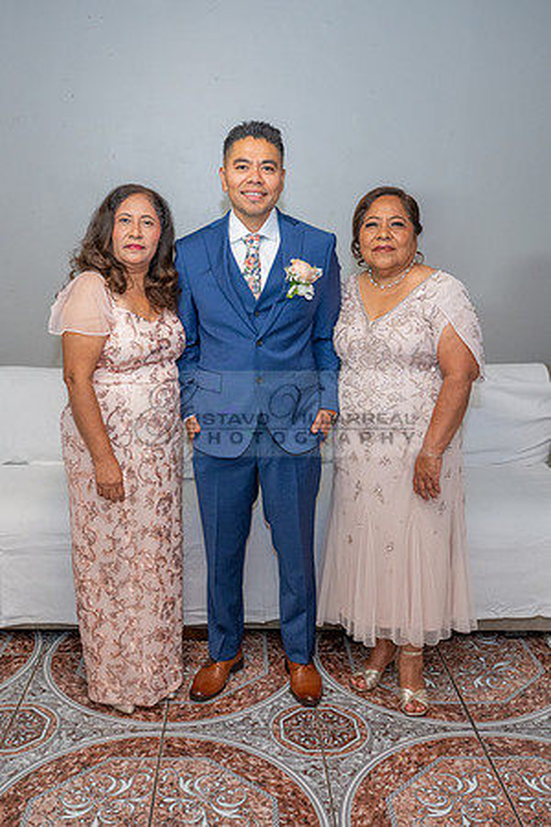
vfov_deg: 50.4
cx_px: 239
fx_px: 878
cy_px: 414
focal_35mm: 38
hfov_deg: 34.8
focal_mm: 25.5
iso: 640
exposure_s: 1/125
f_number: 4
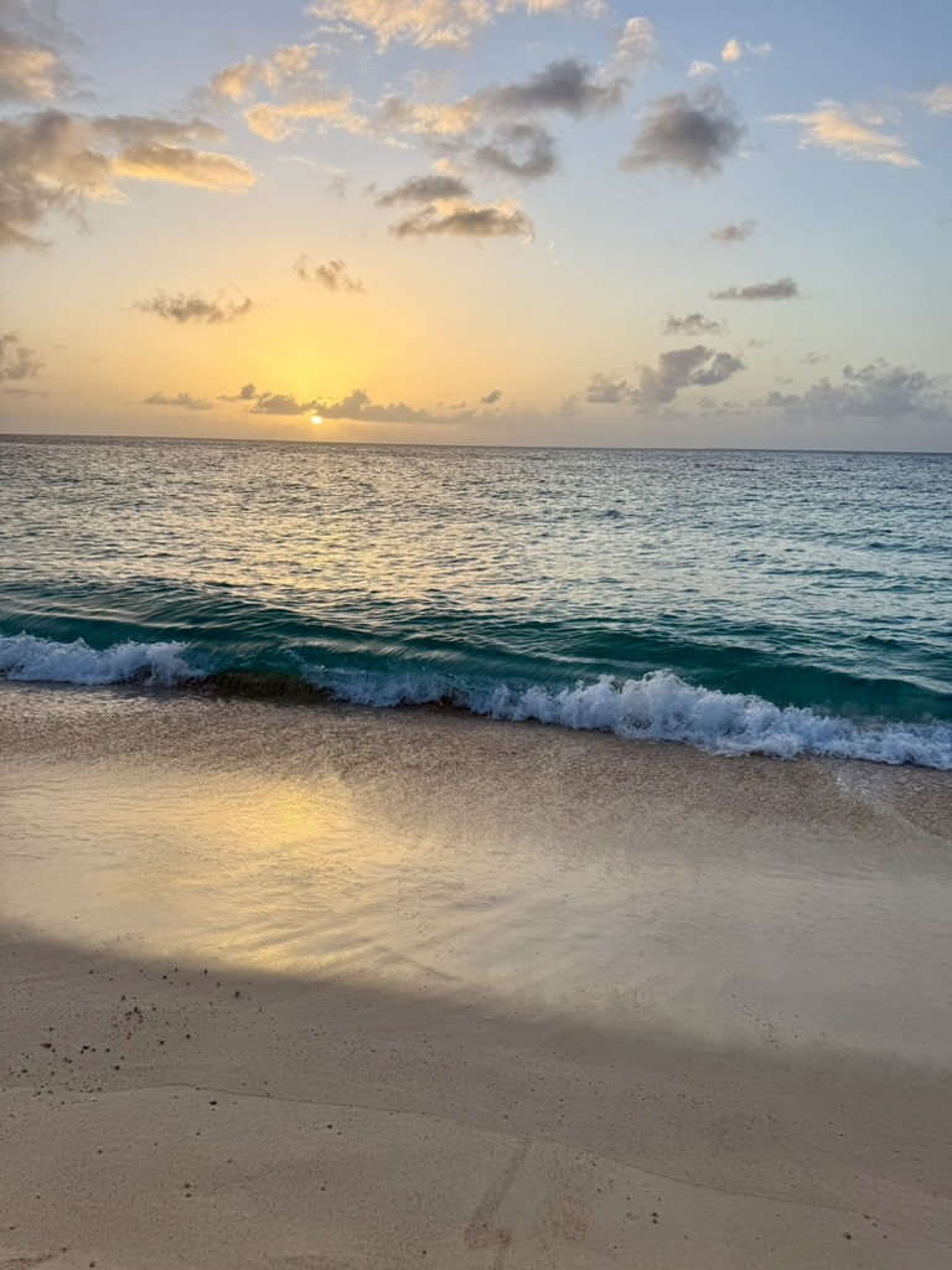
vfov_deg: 71.6
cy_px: 635
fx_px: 880
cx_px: 476
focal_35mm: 24
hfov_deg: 56.8
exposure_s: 1/1522
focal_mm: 6.76
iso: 80
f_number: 1.78
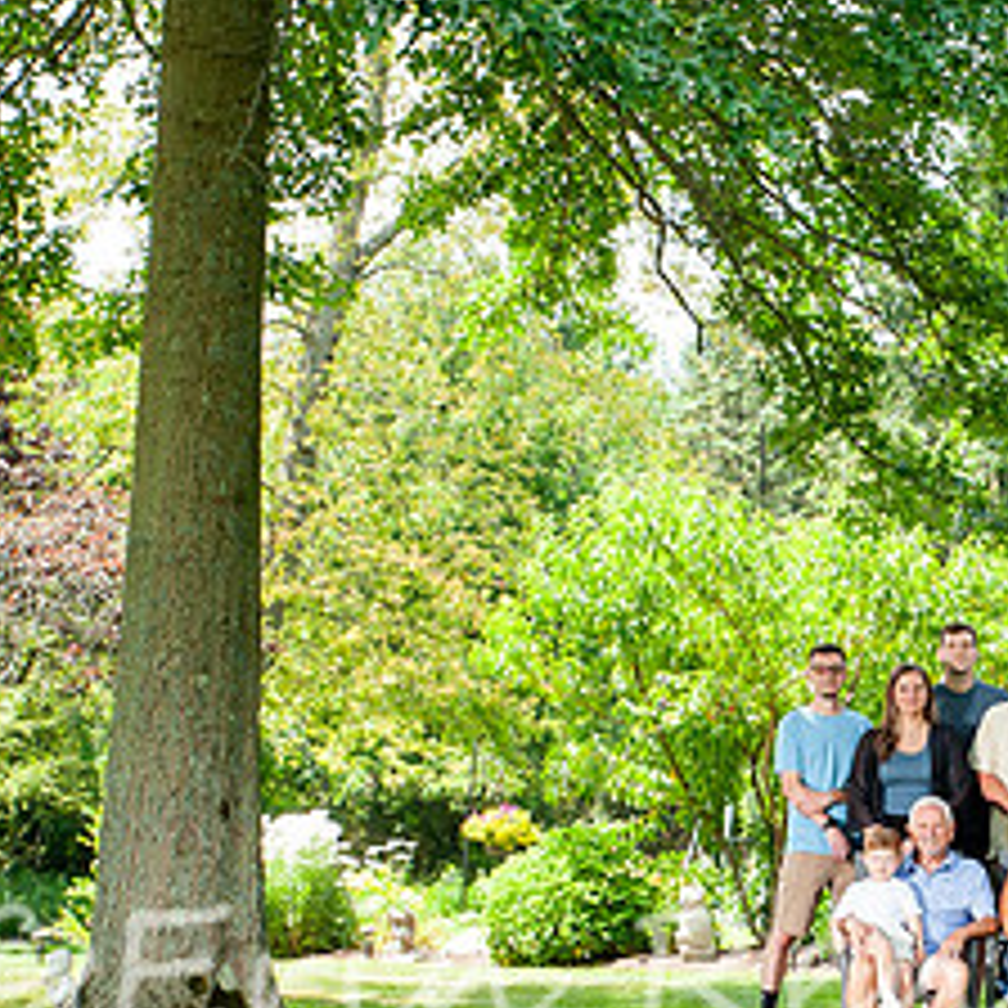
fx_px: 3360
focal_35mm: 102
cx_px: 1369
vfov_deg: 17.0
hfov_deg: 16.0
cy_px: 626
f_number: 14
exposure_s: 1/160
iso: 800
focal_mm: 40
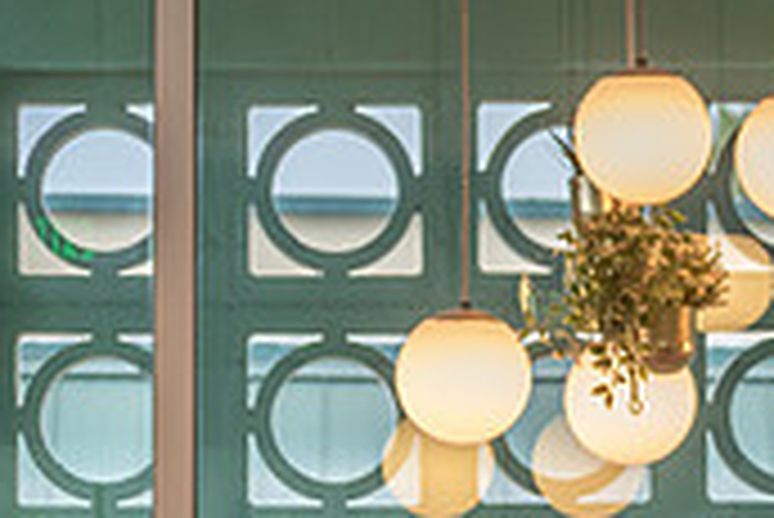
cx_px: 1210
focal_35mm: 358
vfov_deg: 3.8
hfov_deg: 5.7
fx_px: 7703
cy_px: 741
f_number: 4.5
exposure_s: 1/125
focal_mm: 70
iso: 800
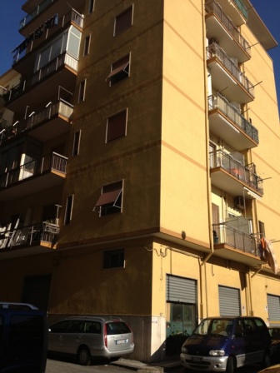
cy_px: 186
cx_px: 140
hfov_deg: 40.7
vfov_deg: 52.6
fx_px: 377
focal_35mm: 35
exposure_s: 1/2045
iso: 50
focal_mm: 4.28
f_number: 2.4
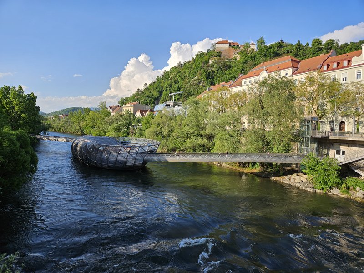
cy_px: 136
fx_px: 242
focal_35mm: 23
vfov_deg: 58.9
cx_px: 182
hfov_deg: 73.9
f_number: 1.8
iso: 25
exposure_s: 1/1332
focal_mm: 5.4
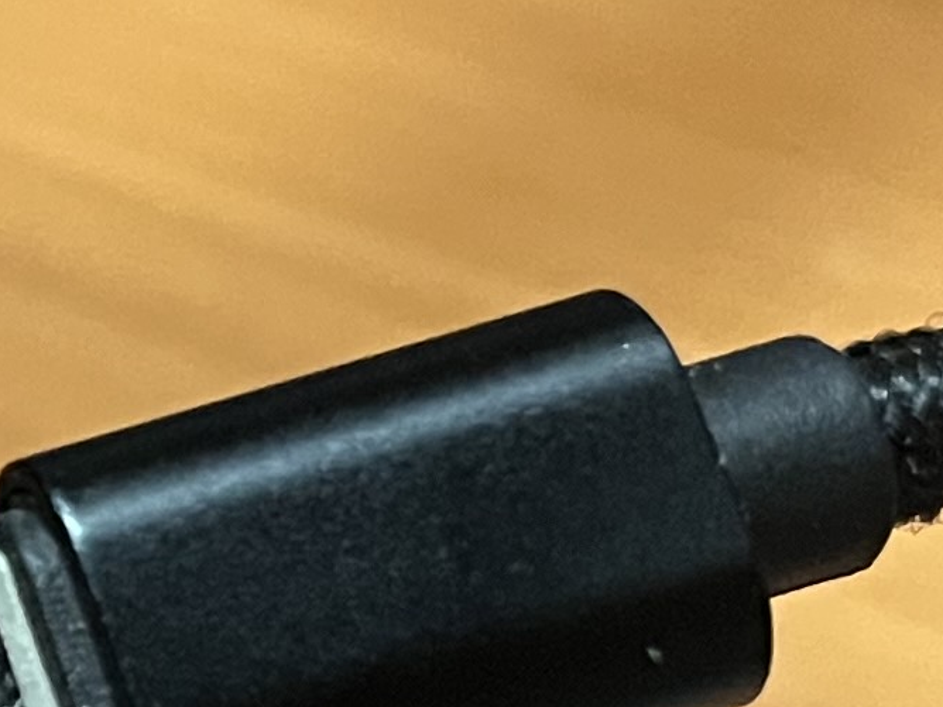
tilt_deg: -50.5
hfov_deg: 11.7
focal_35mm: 157
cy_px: 755
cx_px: -707
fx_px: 4277
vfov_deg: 9.4
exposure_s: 1/56
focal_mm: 5.1
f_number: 1.6
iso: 500
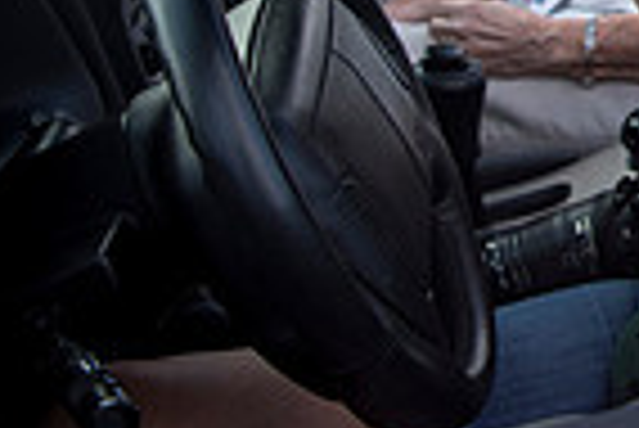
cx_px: 1066
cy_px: -268
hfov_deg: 17.7
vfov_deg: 13.0
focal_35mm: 98
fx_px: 1741
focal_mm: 24
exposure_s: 1/320
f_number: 4.5
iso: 250
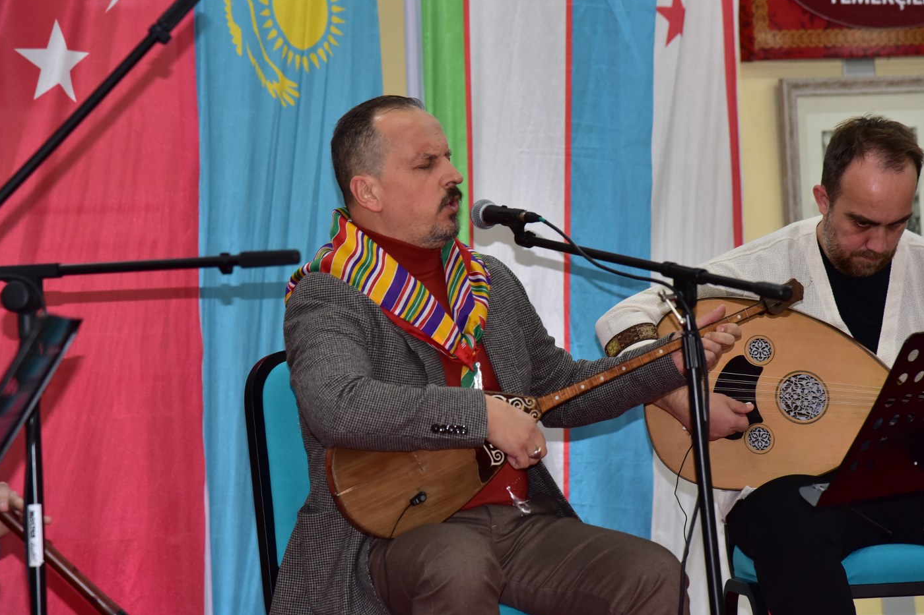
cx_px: 505
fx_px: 3464
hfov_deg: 15.2
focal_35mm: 135
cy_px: 283
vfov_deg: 10.2
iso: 1800
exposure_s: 1/200
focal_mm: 120
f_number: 5
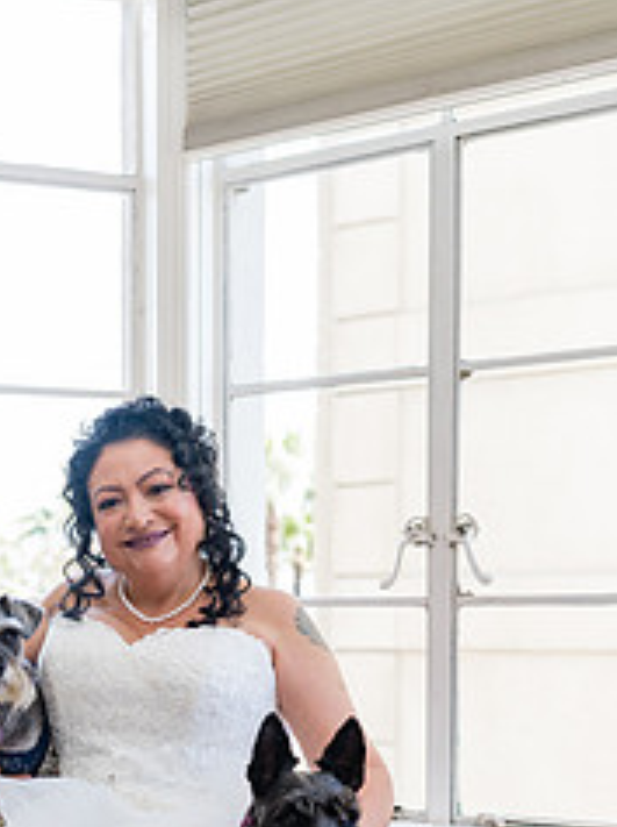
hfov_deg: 22.7
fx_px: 1525
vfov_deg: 29.4
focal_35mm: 64
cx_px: 164
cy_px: 694
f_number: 2.8
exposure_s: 1/320
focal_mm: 35
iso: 320
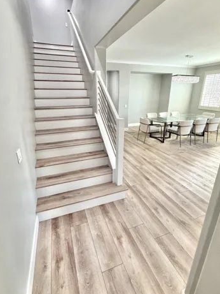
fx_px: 144
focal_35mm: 17
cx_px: 106
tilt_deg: -17.7
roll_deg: +0.3
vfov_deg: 90.9
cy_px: 140
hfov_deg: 74.7
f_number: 2.2
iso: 200
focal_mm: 2.22
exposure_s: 1/120
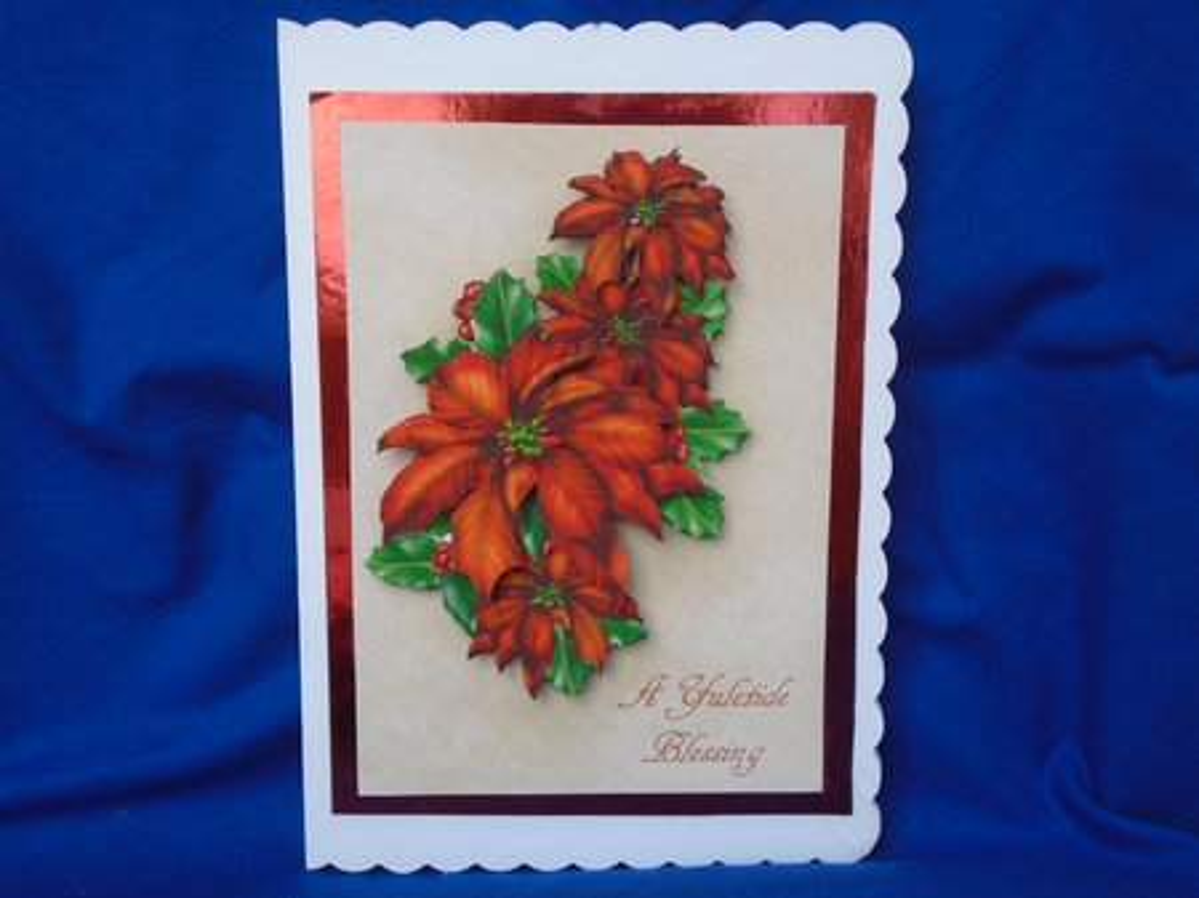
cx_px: 600
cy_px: 449
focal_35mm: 42
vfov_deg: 34.3
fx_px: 1454
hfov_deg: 44.8
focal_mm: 7.4
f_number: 4.1
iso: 100
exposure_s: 1/400
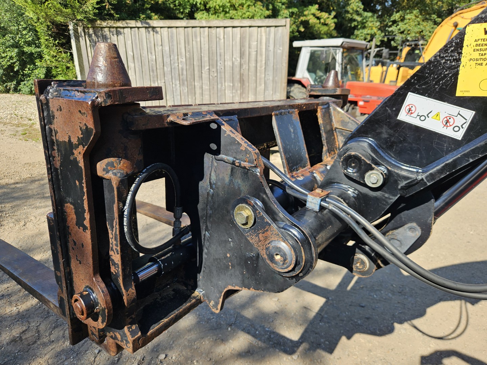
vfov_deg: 58.9
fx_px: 324
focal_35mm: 23
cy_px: 182
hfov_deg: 73.9
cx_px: 244
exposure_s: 1/740
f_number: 1.8
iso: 25
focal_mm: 5.4
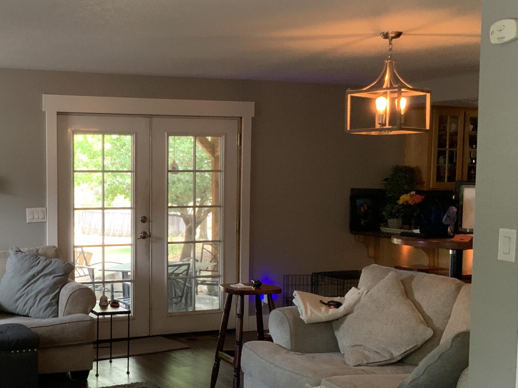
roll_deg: -0.3
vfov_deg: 26.0
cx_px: 123
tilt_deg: -4.8
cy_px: 243
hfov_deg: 33.6
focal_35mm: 56
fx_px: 838
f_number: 1.8
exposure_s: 1/60
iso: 200
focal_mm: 3
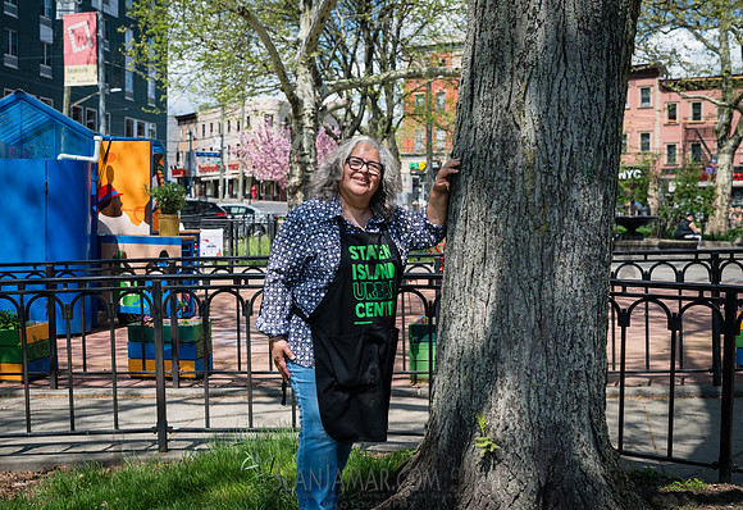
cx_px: 327
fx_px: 1017
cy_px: 248
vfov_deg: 28.1
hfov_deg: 40.1
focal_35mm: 49
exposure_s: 1/640
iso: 100
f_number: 4
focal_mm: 44
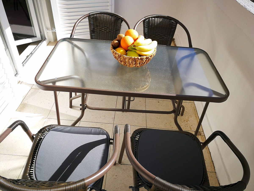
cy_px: 96
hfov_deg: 65.3
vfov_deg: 51.4
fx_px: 198
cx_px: 127
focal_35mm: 27
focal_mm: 3.95
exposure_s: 1/476
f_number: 2.2
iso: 50
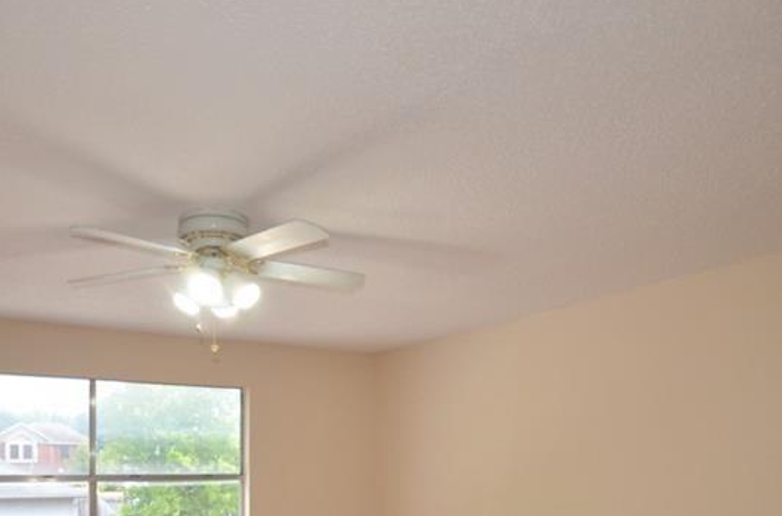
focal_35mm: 29
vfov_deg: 41.5
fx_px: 628
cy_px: 455
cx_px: 305
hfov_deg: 63.1
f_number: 4.8
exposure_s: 1/125
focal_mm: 10
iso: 800
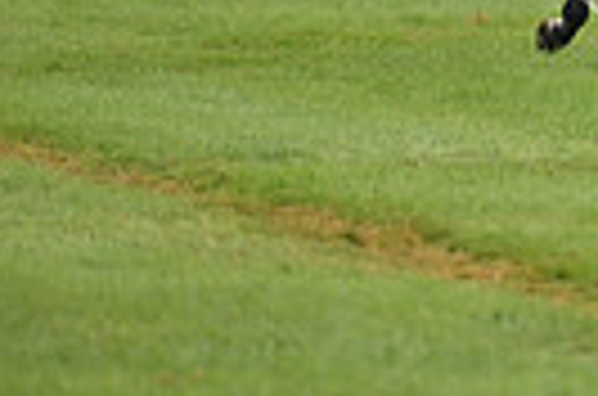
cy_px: -394
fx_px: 14500
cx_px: 859
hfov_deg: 2.4
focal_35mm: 875
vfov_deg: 1.6
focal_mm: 200
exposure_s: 1/1250
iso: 450
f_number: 3.2
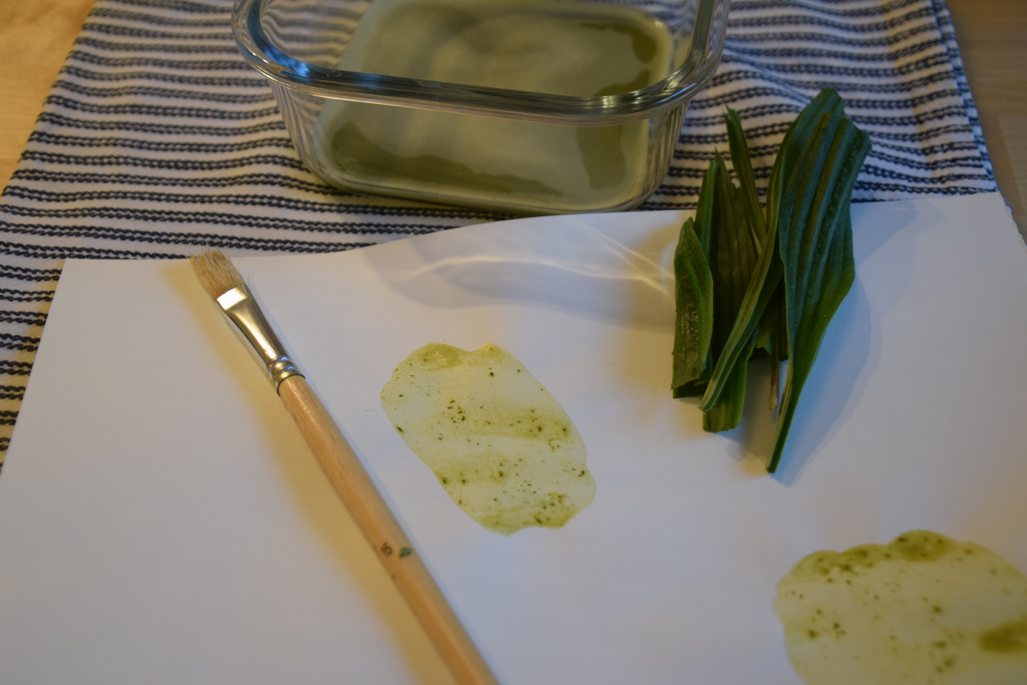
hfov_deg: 46.4
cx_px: 514
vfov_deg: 31.9
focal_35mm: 42
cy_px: 342
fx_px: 1198
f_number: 5
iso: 800
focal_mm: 28
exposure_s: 1/125
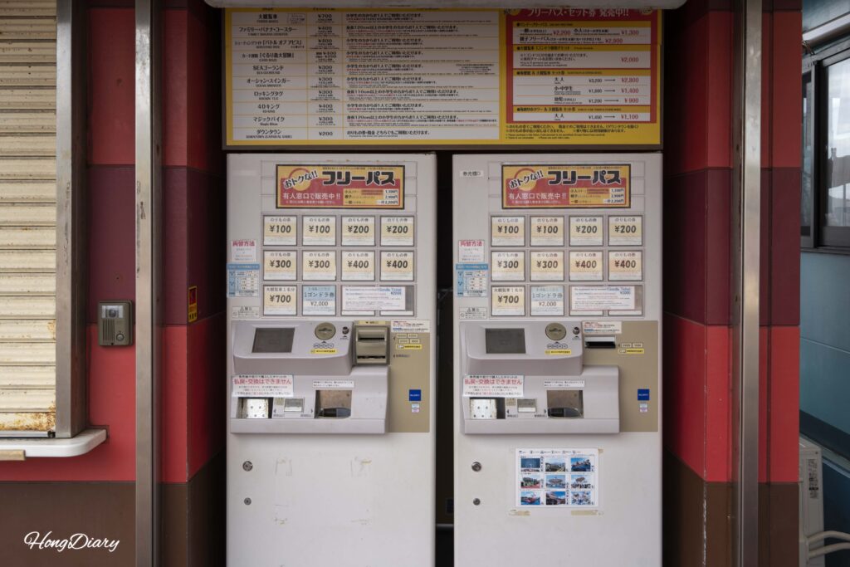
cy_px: 284
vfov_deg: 36.9
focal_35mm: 36
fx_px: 850
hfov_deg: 53.1
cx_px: 425
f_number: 7.1
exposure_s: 1/160
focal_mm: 36
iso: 125
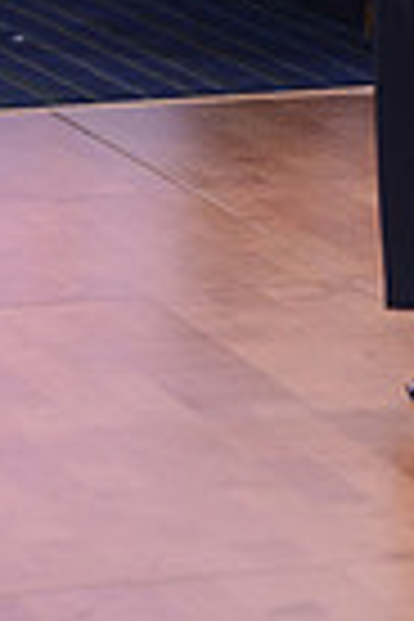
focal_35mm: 568
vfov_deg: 3.6
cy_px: -410
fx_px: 9797
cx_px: 785
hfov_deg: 2.4
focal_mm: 135
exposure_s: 1/250
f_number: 4.5
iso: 1250
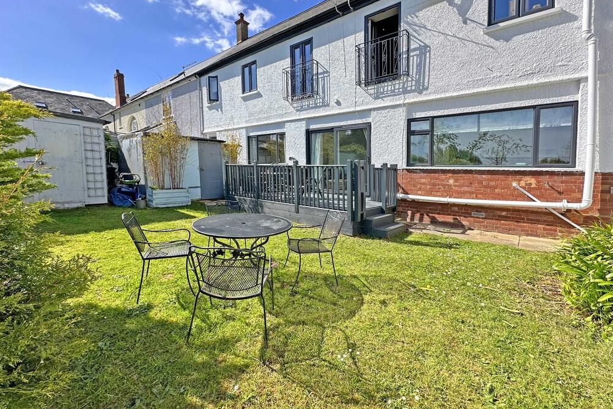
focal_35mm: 15
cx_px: 304
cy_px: 211
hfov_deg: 100.4
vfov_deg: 77.3
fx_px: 255
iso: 50
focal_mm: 2.22
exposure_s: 1/1304
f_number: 2.2
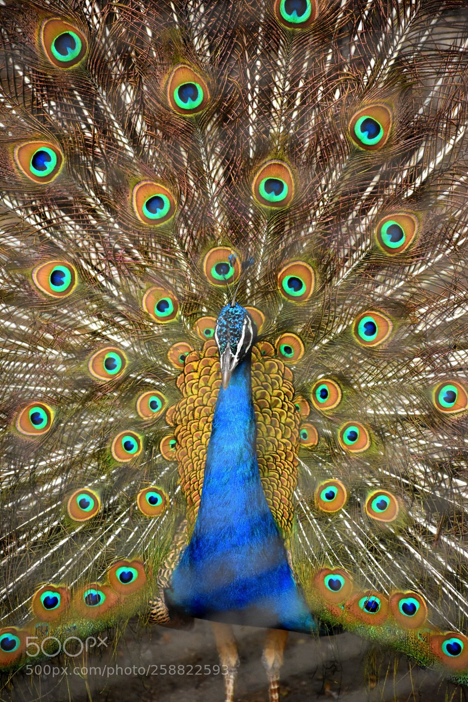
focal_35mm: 204
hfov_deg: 6.8
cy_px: 352
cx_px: 233
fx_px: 3966
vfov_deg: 10.1
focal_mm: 135
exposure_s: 1/1000
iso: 2500
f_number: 4.8
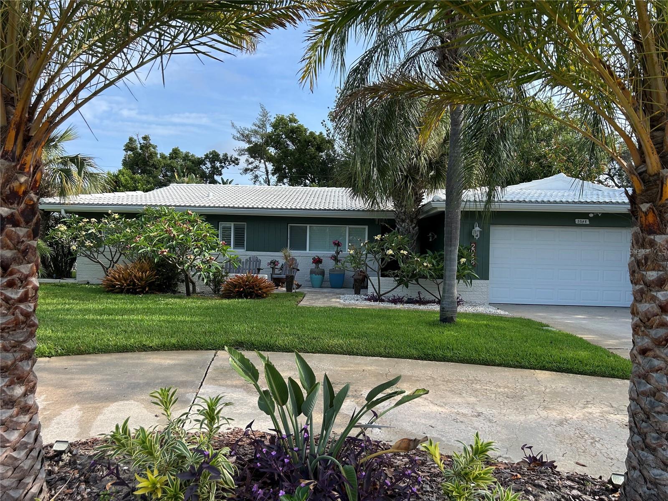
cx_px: 334
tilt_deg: +0.0
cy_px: 250
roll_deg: -0.8
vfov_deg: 53.1
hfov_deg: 67.3
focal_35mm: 26
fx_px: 502
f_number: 1.5
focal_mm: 5.7
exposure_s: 1/1808
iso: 50
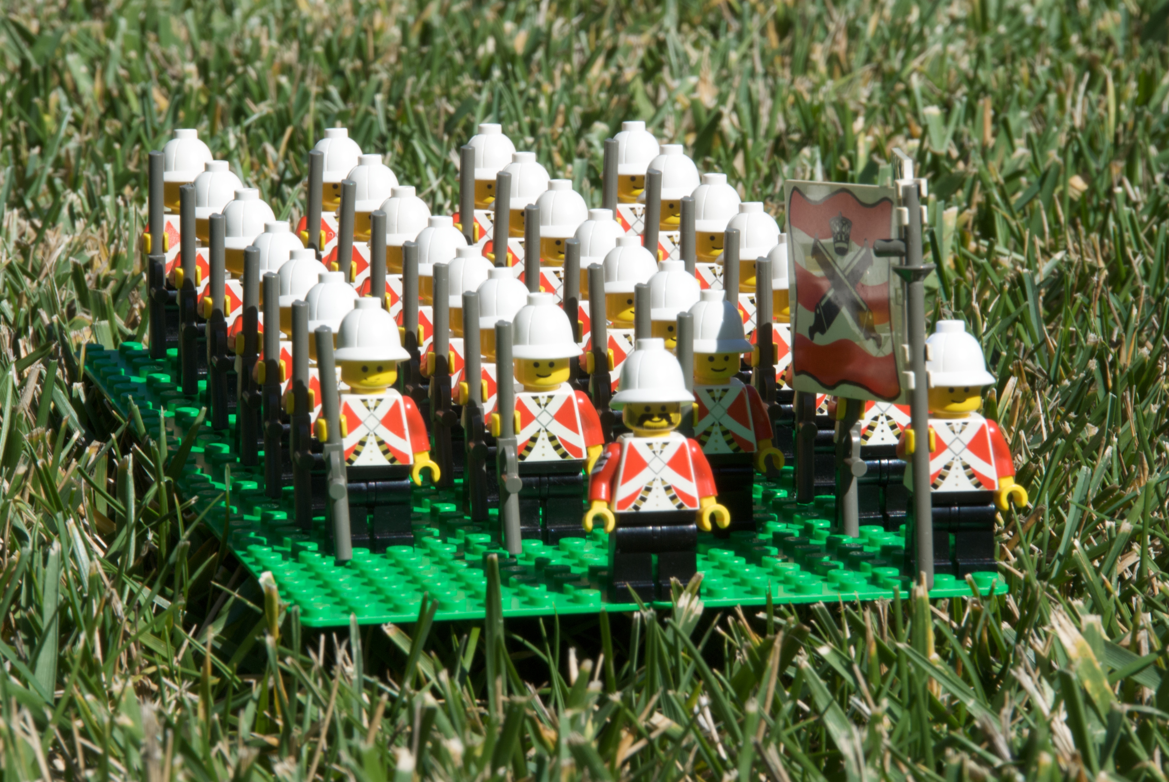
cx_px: 584
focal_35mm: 300
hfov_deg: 6.9
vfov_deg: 4.6
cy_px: 391
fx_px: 9750
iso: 180
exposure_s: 1/30
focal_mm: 200
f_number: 36
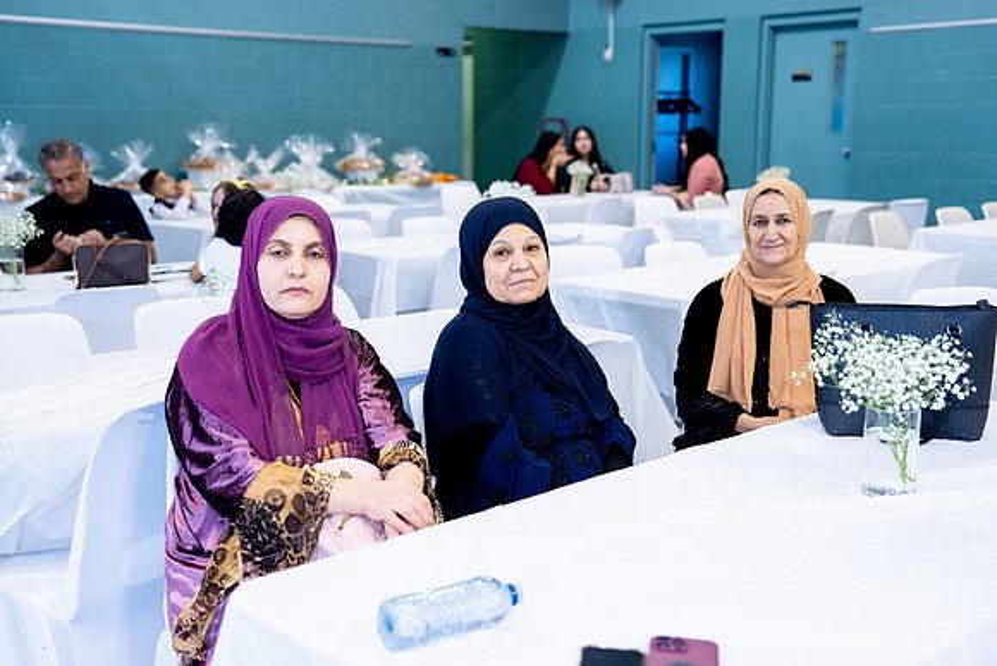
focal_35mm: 43
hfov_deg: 45.4
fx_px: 1191
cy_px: 333
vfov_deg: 31.2
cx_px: 498
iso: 800
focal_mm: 43
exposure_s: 1/160
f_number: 2.8
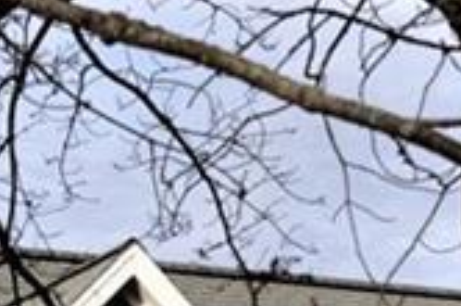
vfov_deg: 4.9
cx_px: 158
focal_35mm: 269
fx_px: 3439
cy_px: 808
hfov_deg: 7.7
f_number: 8
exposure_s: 1/250
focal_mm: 29
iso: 200
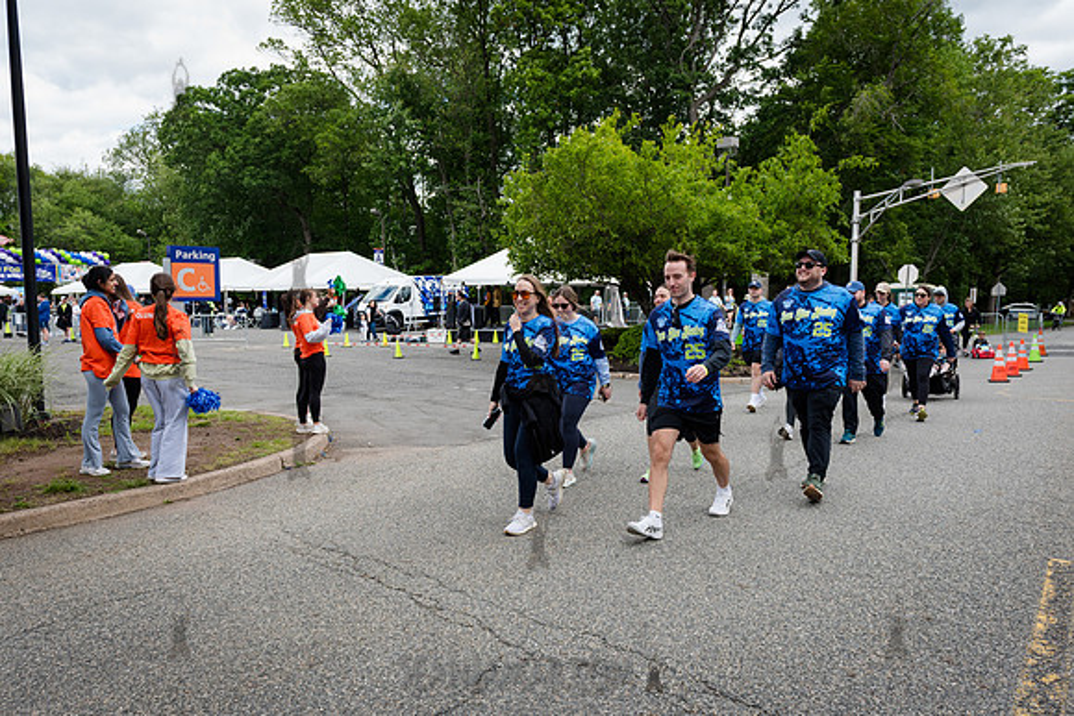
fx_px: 781
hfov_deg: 69.0
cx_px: 531
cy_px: 379
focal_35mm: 26
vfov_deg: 49.2
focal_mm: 24
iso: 400
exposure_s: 1/640
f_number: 5
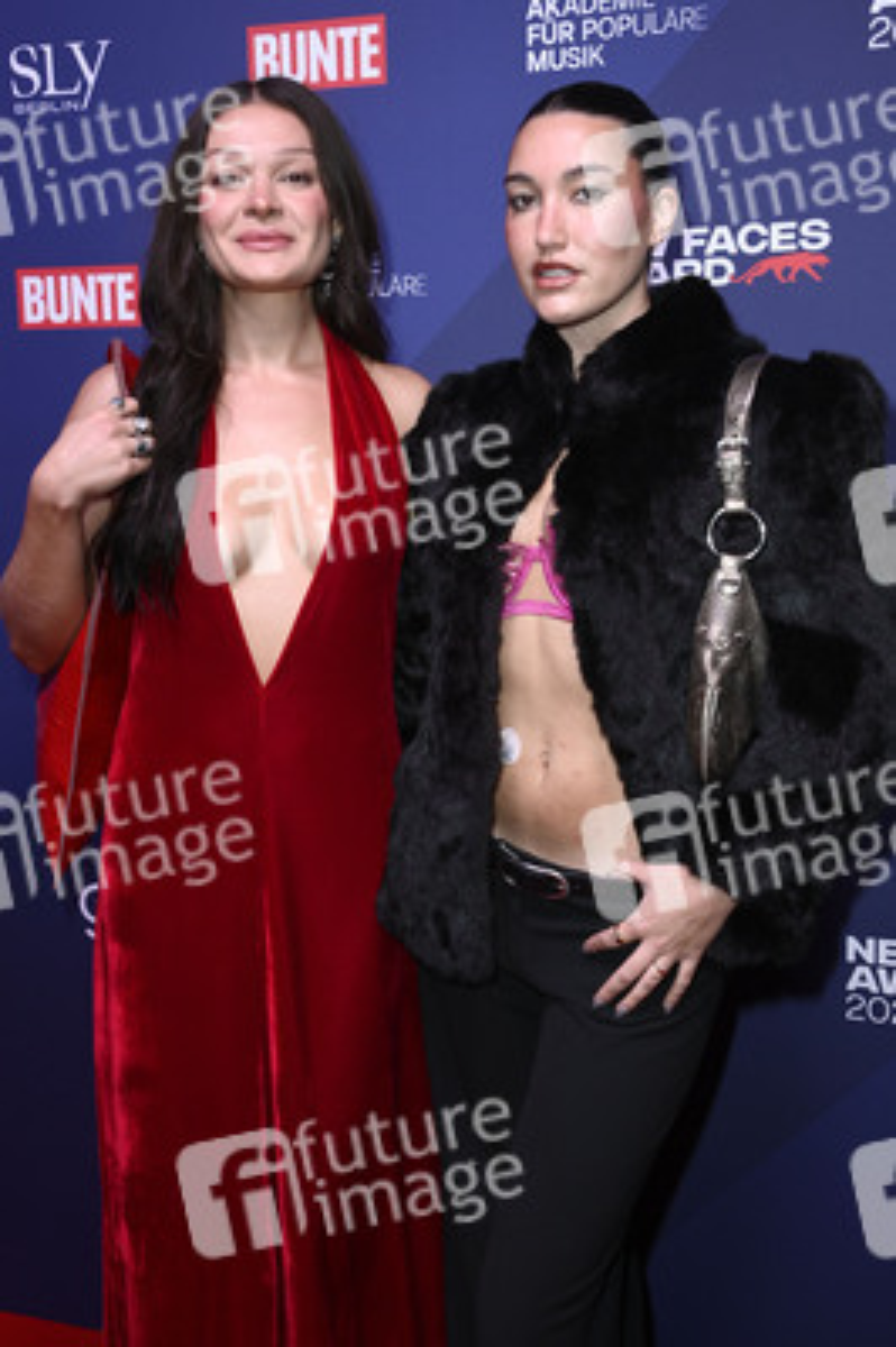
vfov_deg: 43.6
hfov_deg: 29.8
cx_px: 448
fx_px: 1683
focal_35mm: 45
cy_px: 674
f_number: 5.6
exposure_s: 1/250
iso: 800
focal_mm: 45
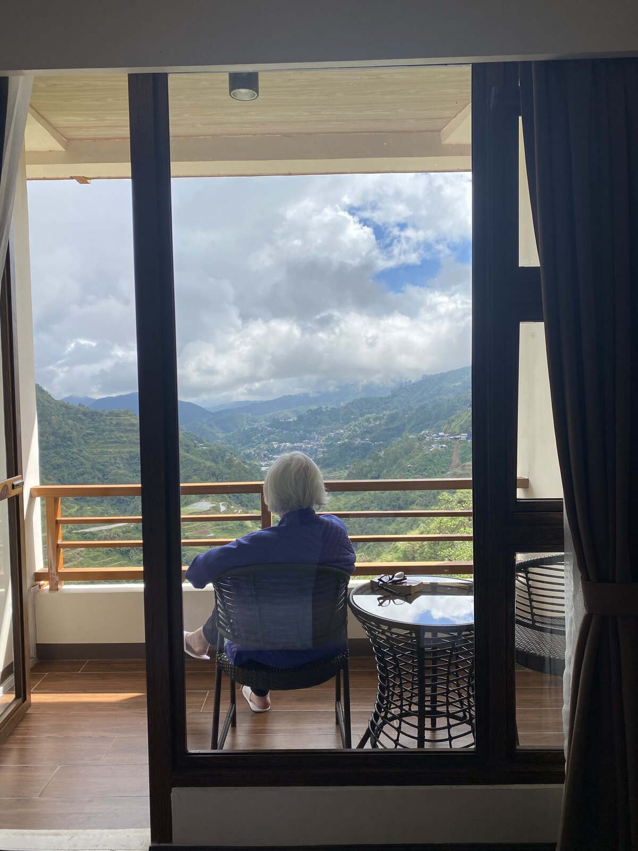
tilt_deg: -1.1
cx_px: 319
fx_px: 639
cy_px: 426
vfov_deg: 67.3
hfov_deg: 53.1
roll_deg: +0.6
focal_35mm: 26
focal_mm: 4.25
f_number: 1.8
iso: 32
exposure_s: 1/1287
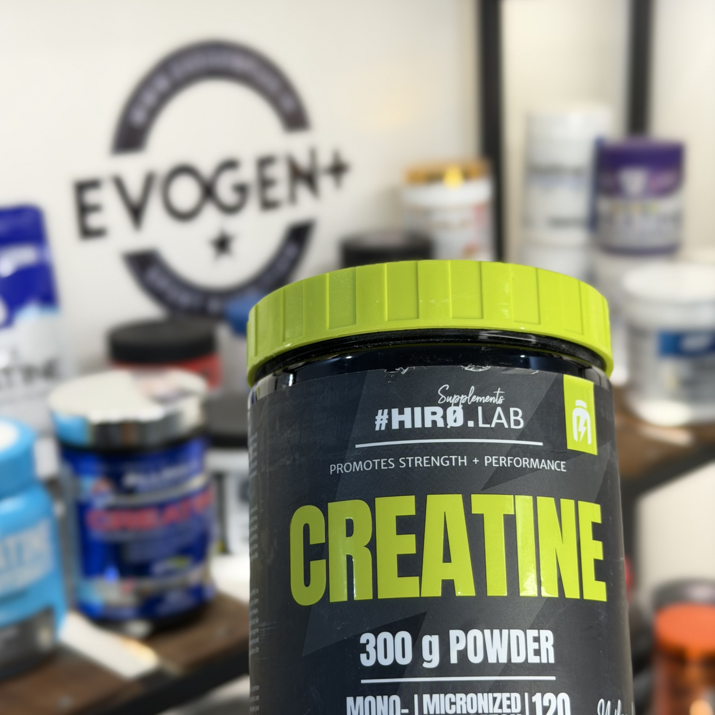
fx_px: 1332
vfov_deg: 30.0
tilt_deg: -17.1
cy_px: 417
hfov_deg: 30.0
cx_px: 355
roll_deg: +2.5
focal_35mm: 57
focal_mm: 6.76
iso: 50
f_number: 1.78
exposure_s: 1/100
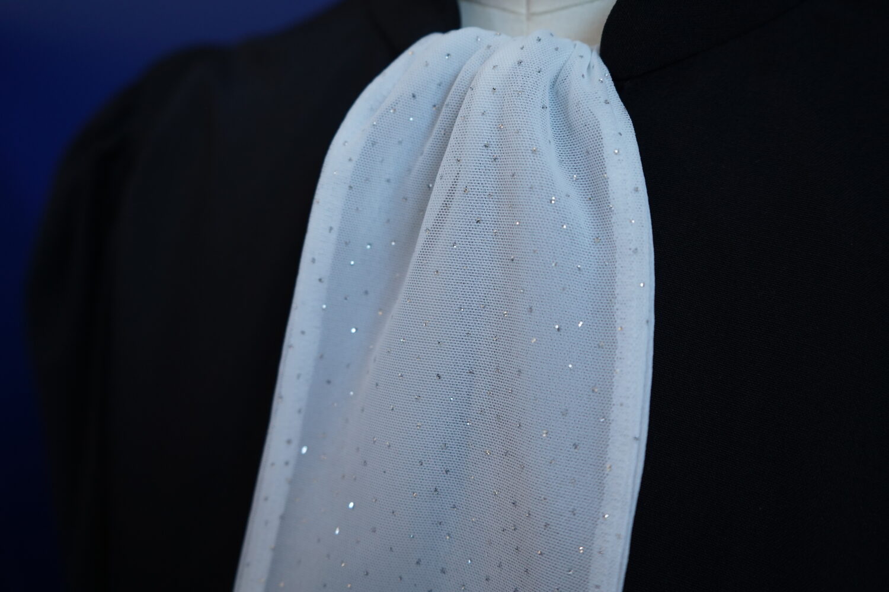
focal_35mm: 33
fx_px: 815
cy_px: 296
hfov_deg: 57.2
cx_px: 444
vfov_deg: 40.0
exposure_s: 1/160
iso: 1000
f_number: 4
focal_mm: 33
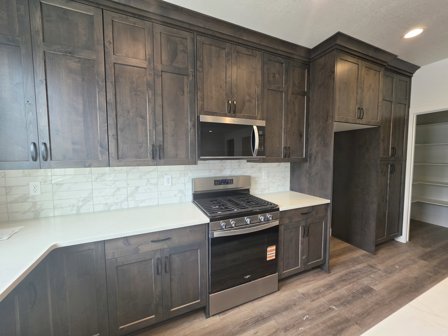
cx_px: 224
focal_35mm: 13
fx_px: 168
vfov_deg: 89.9
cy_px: 168
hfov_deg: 106.2
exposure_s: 1/120
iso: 80
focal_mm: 2.2
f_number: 1.9
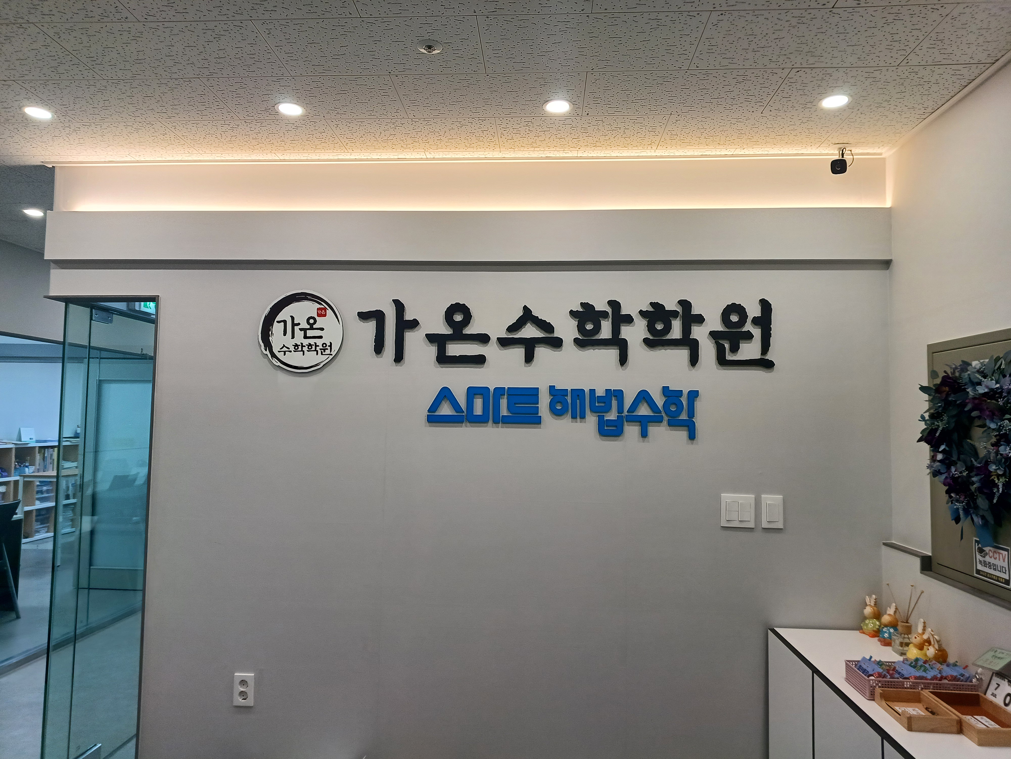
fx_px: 672
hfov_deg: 73.9
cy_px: 380
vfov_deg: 58.9
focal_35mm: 23
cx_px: 506
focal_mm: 5.06
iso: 64
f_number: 1.8
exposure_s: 1/60
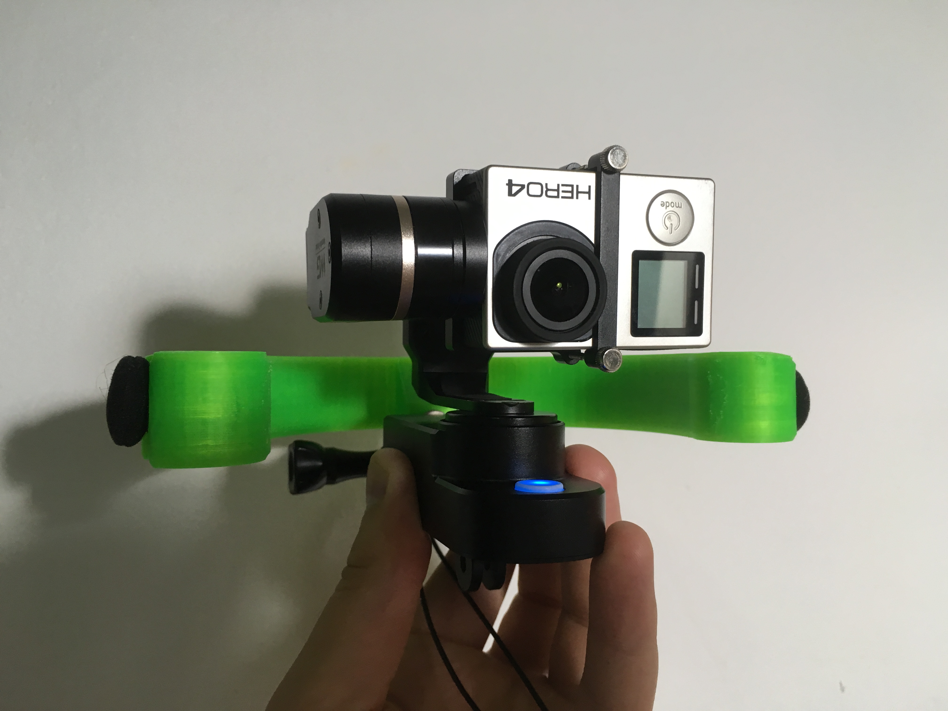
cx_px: 474
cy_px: 356
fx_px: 794
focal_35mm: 29
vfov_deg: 48.2
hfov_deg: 61.7
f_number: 2.2
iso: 80
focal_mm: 4.15
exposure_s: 1/33
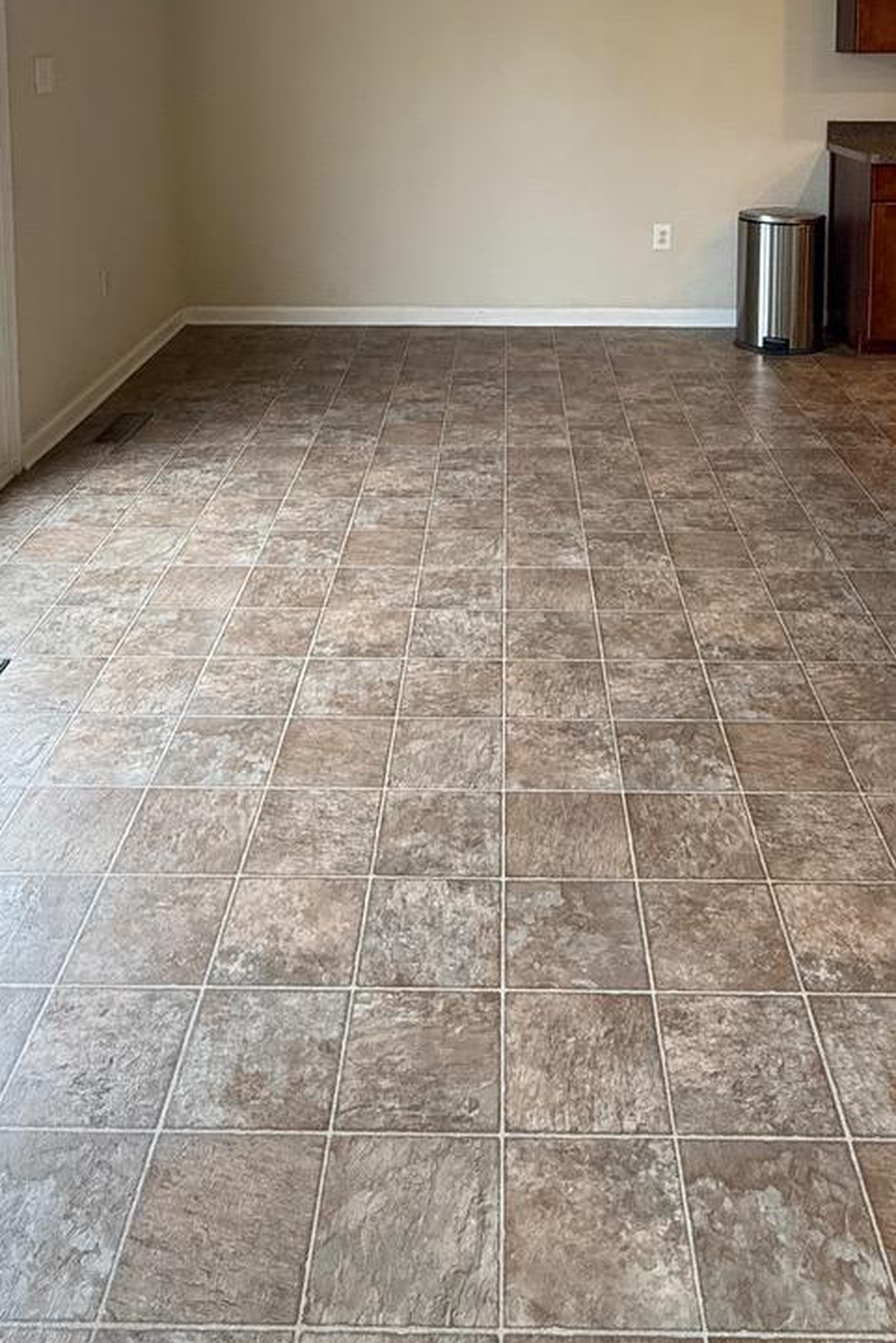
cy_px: 147
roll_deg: -0.4
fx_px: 1157
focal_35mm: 31
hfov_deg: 42.3
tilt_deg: -4.8
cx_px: 499
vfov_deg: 53.2
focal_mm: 2.22
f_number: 2.2
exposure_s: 1/120
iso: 250
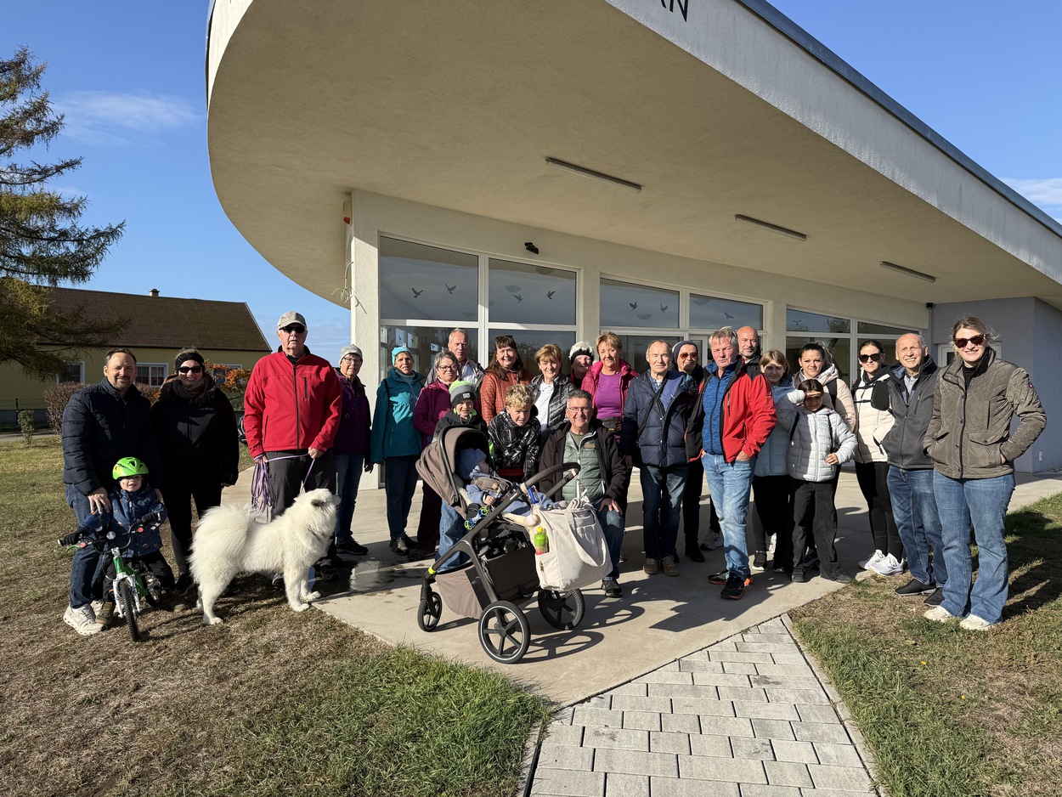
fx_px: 736
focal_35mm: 24
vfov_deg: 56.8
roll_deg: -2.0
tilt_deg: -2.0
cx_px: 531
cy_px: 398
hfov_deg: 71.6
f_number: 1.78
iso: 80
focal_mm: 6.76
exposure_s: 1/3425
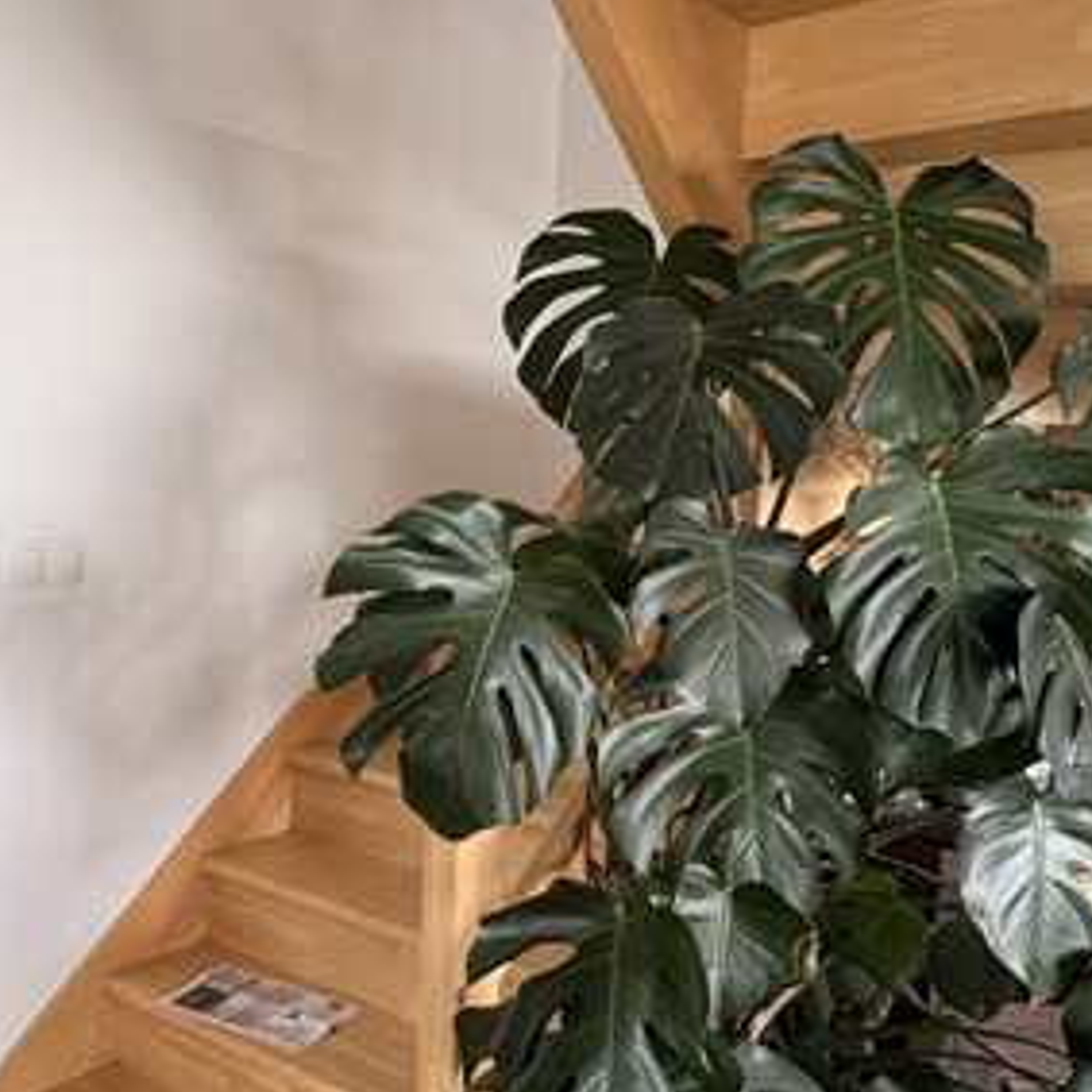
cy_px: 598
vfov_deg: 47.2
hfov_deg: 44.8
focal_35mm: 35
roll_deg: -0.4
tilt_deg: -5.9
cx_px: 212
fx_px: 1249
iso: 250
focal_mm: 2.22
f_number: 2.2
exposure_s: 1/60
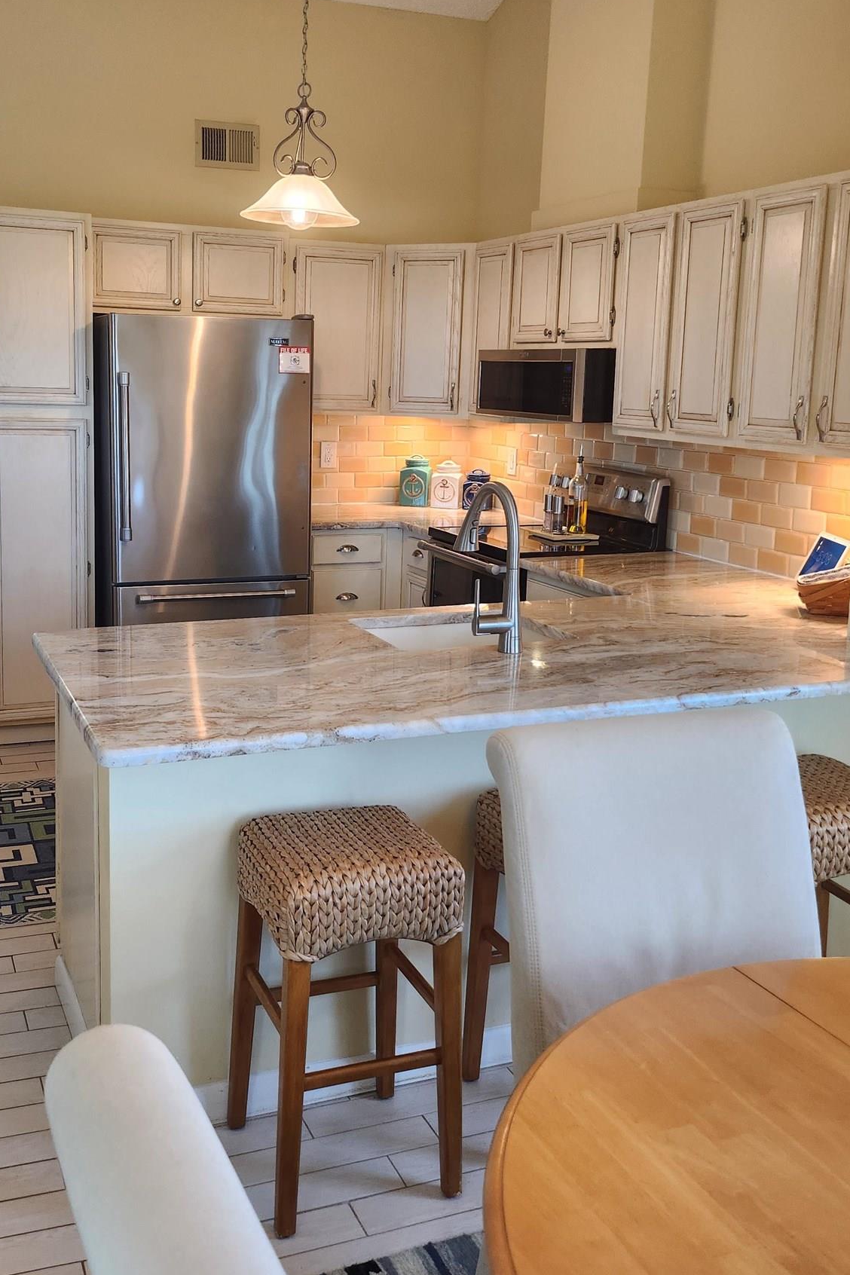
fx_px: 1204
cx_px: 344
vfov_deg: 55.6
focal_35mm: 34
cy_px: 558
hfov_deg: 38.7
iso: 160
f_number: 1.8
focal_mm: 5
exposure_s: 1/120
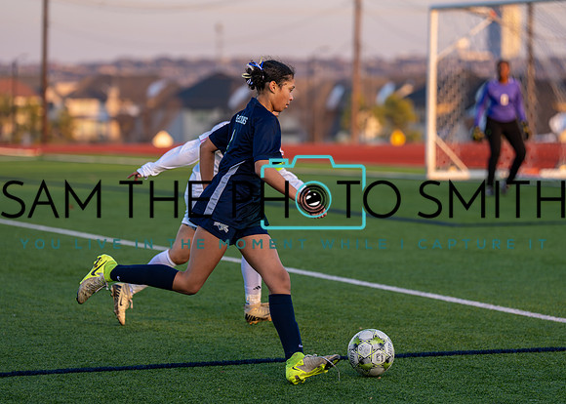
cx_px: 286
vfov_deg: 8.7
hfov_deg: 12.2
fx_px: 2641
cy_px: 195
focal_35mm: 164
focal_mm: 135
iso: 400
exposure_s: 1/1600
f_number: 2.8
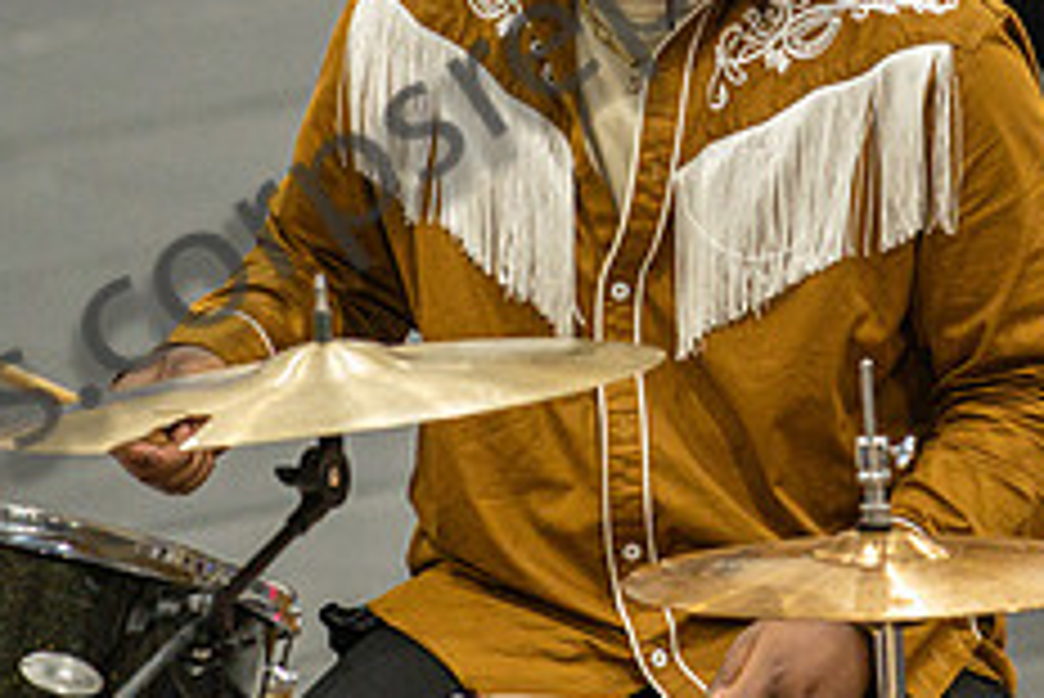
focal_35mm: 613
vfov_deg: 2.2
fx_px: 17787
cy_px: 140
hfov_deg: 3.4
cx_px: 689
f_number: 4
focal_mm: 200
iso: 4500
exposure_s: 1/500
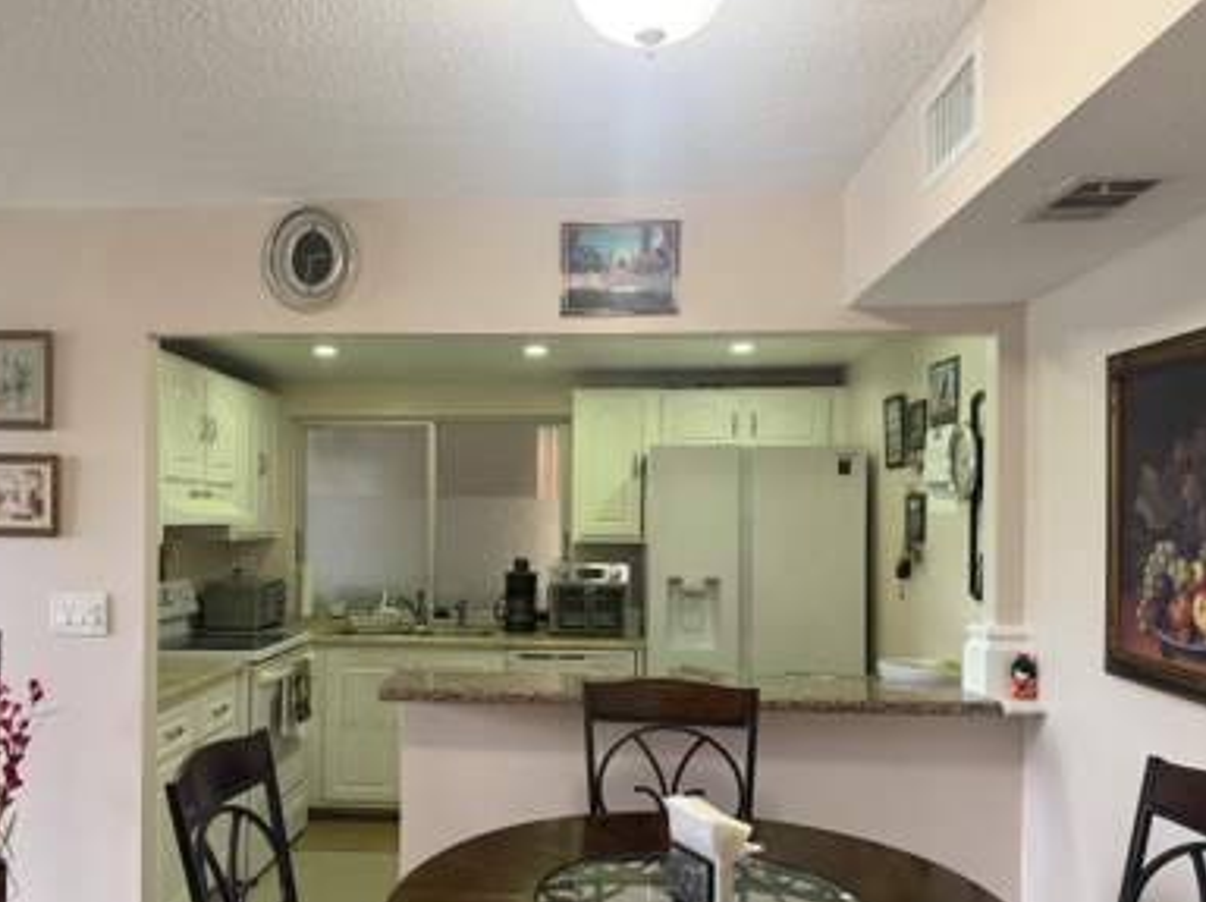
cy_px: 511
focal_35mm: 30
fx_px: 1044
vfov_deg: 46.6
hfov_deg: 59.7
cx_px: 509
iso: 250
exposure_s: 1/60
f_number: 1.78
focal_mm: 6.76
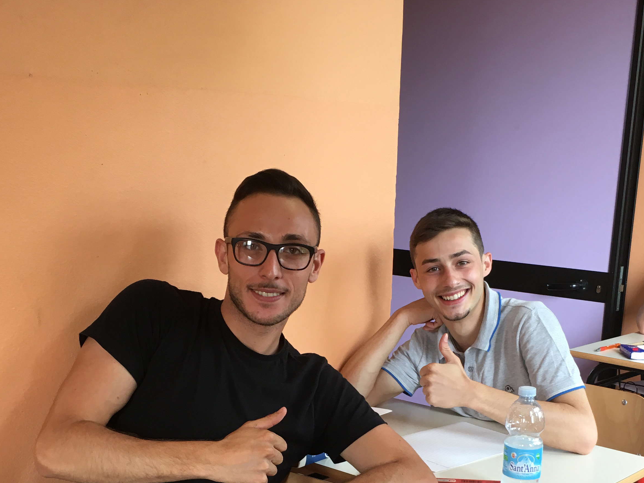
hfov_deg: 38.2
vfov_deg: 28.3
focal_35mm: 50
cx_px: 355
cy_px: 402
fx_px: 930
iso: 25
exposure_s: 1/33
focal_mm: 4.15
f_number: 2.2
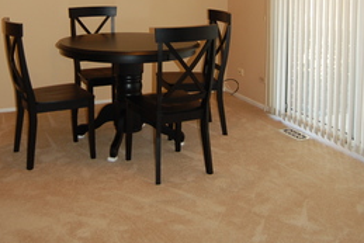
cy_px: -6
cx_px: 167
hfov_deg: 39.5
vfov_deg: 25.6
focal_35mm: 50
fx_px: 506
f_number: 3.5
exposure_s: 1/60
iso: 400
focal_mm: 18
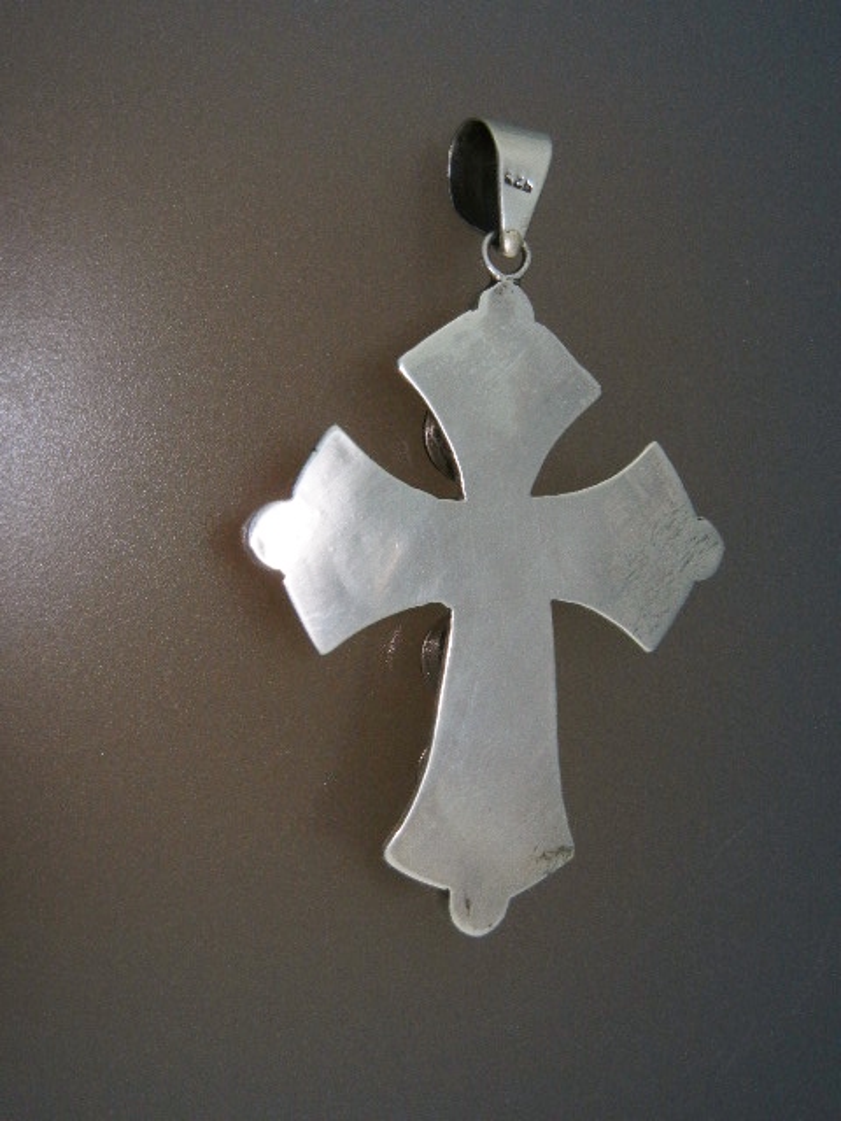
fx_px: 1684
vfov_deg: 36.8
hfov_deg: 28.0
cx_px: 420
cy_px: 560
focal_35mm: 52
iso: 241
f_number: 7.8
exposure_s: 1/30
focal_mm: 9.3
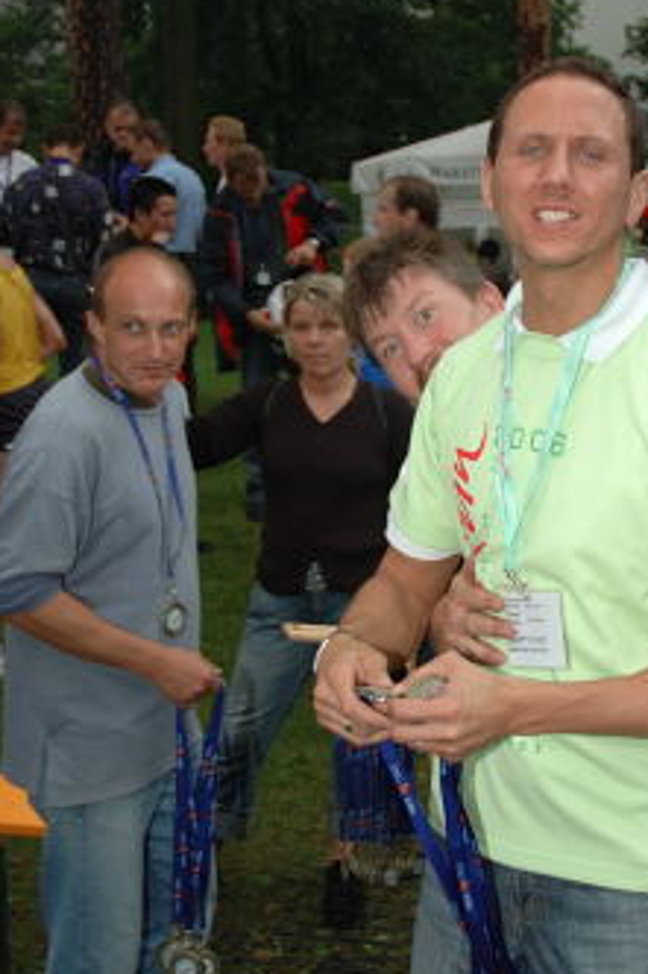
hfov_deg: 24.0
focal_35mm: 56
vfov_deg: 35.5
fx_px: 1513
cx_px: 444
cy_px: 387
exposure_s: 1/60
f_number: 4
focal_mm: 22
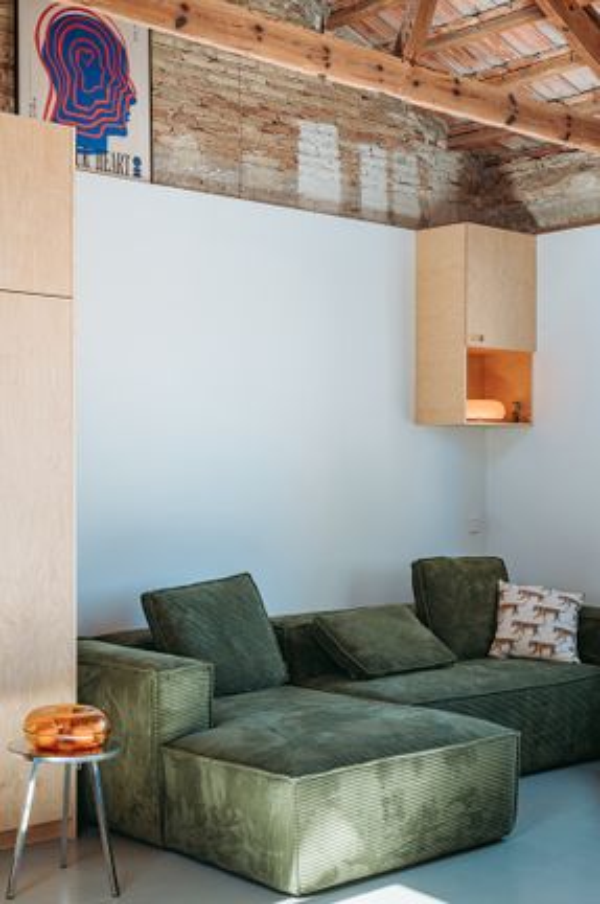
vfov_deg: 39.6
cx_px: 300
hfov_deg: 26.9
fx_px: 1253
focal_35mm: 50
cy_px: 452
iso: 100
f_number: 9
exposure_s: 1/15
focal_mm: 50
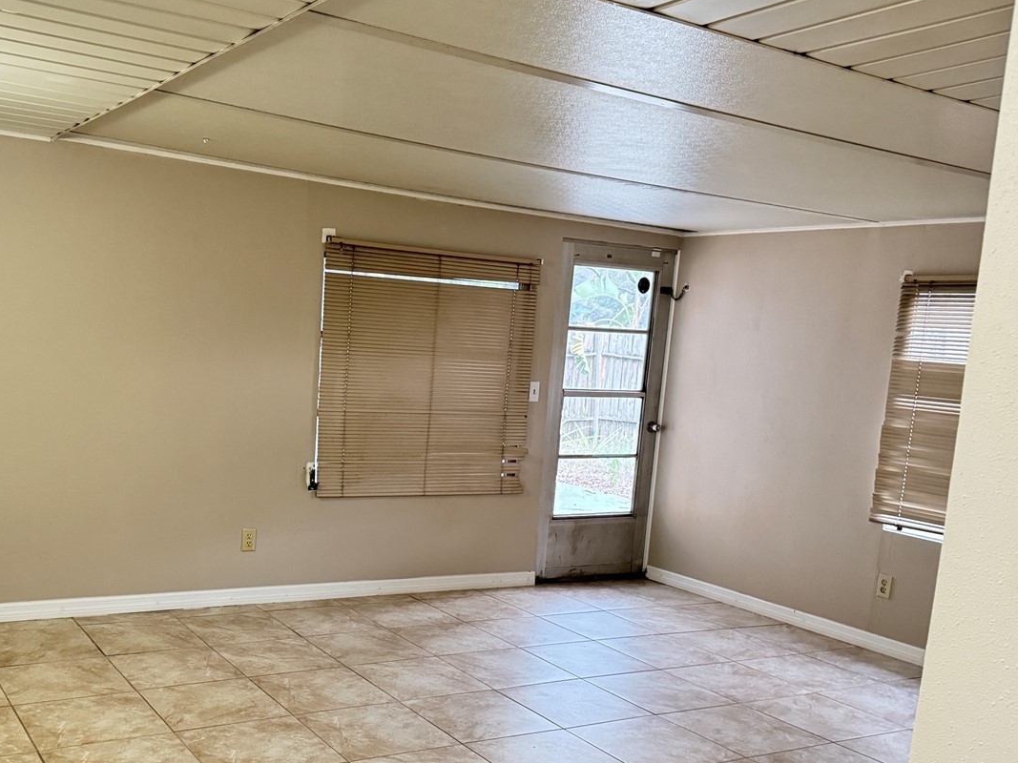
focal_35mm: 36
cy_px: 487
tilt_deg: -9.8
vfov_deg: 39.3
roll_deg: -3.1
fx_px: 1059
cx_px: 378
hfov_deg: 50.8
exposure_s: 1/40
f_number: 1.78
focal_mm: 6.86
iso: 800
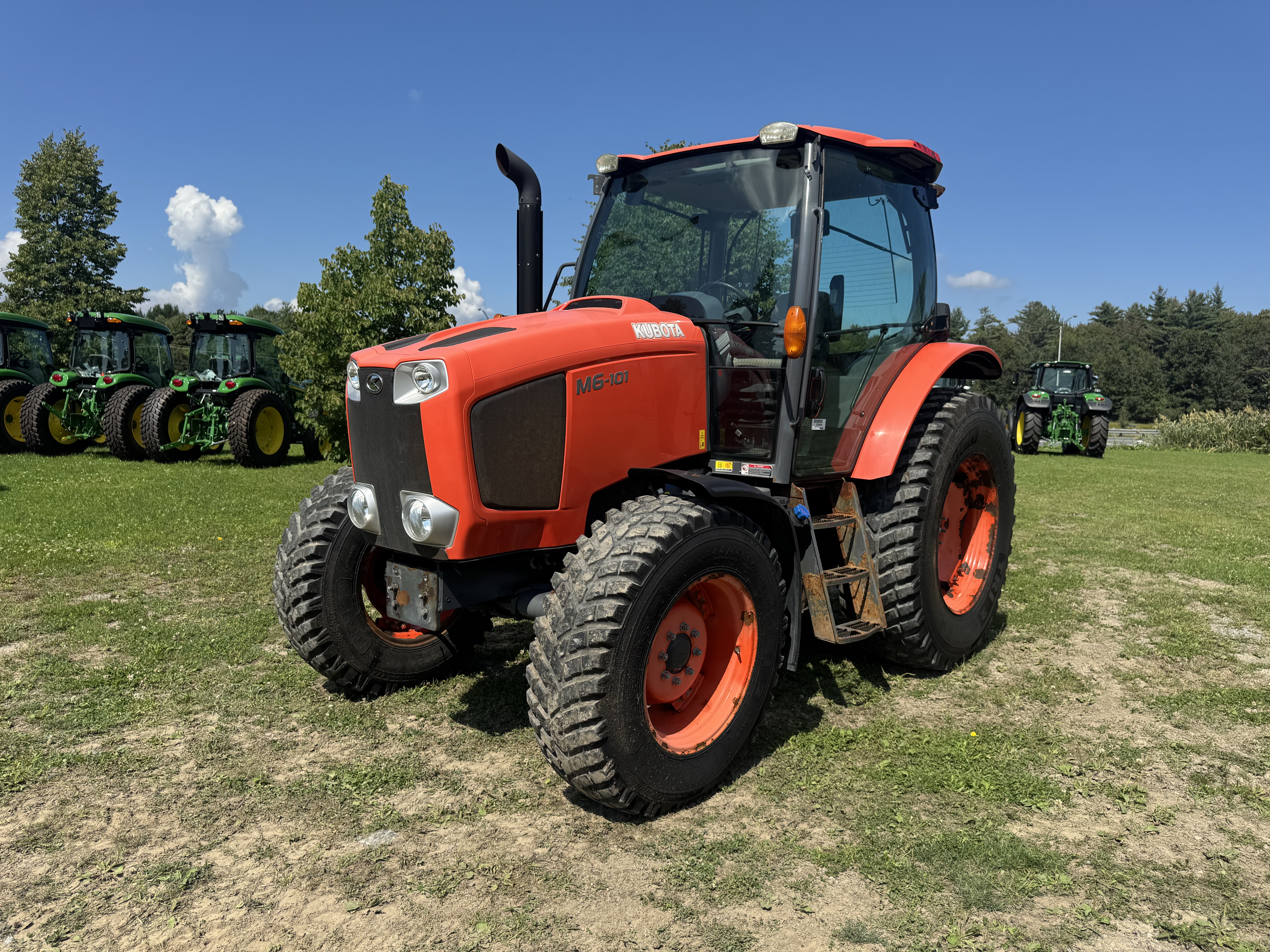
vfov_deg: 56.8
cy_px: 476
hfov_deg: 71.6
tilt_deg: -4.3
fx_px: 881
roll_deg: -1.7
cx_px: 635
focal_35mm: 24
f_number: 1.78
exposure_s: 1/3802
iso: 80
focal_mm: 6.76
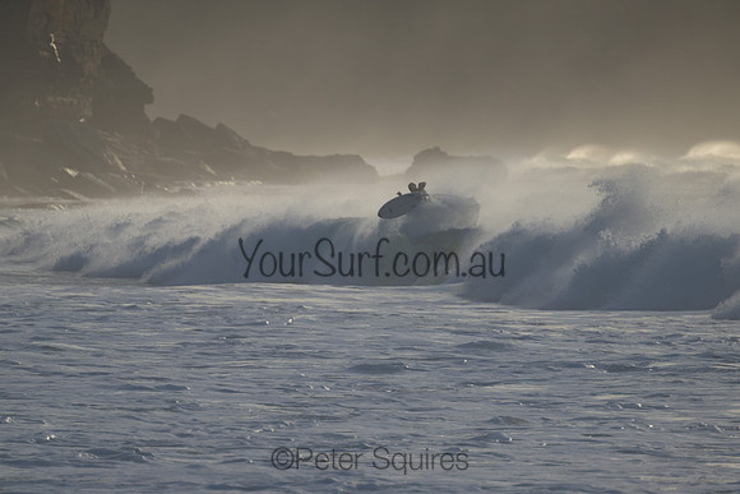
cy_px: 247
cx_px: 370
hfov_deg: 2.6
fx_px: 16448
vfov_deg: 1.7
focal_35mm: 800
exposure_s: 1/2000
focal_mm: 800
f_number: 11
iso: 800
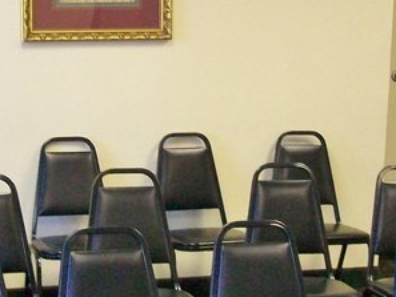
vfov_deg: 15.2
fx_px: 1110
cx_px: 143
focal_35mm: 97
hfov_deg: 20.2
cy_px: 229
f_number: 2.7
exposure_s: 1/30
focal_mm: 6
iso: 200
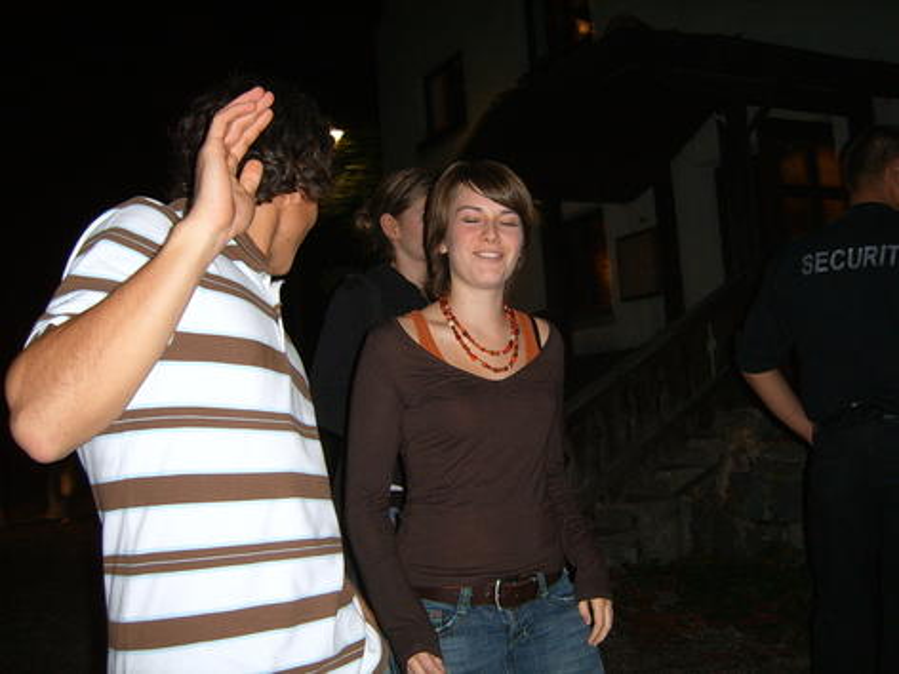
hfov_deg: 52.6
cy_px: 337
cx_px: 450
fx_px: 909
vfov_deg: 40.7
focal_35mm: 35
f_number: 2.8
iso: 100
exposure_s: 1/30
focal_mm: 5.8
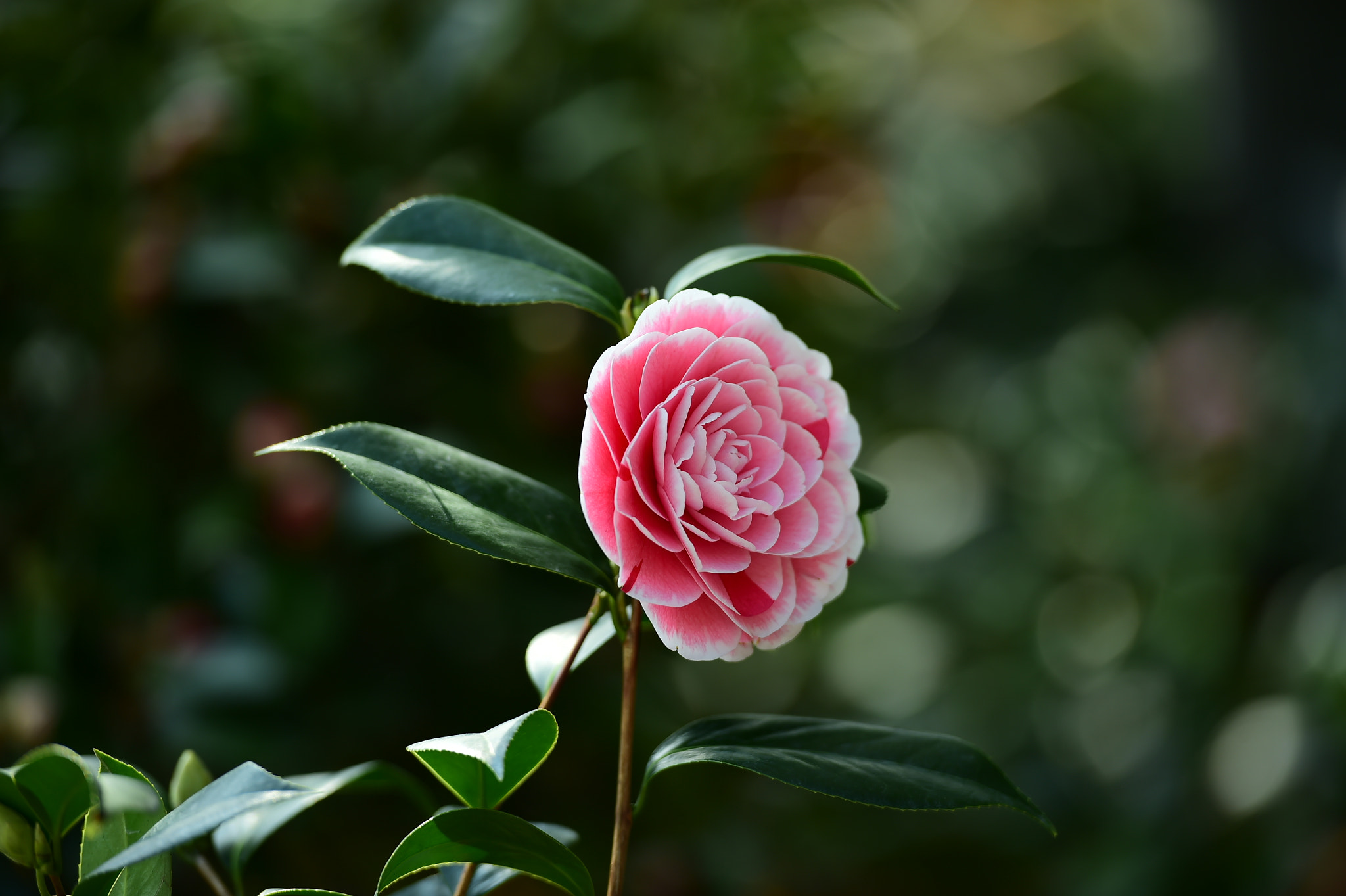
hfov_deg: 10.3
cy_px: 448
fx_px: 7473
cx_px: 673
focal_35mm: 200
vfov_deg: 6.9
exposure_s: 1/500
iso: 100
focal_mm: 200
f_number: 2.8
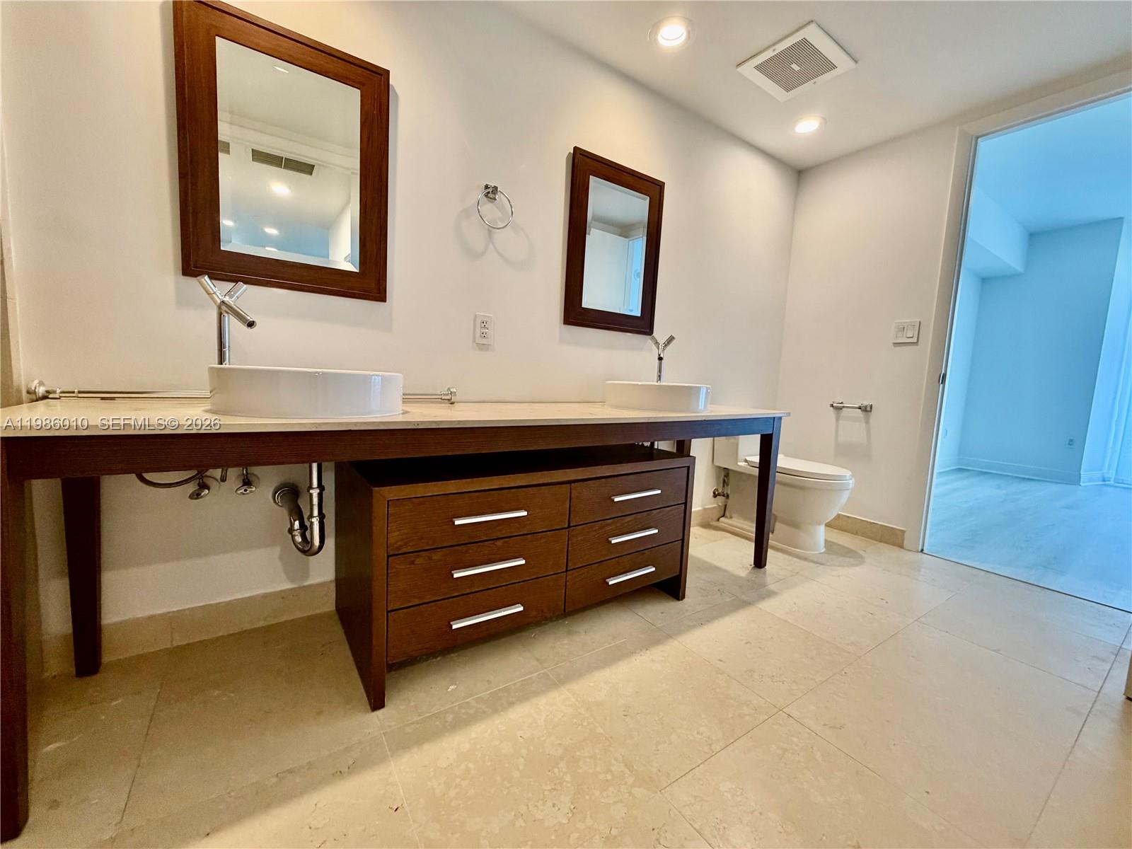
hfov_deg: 102.1
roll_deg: -2.6
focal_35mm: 14
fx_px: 458
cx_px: 566
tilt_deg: -6.3
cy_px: 424
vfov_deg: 85.7
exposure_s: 1/60
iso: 200
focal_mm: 2.22
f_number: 2.2
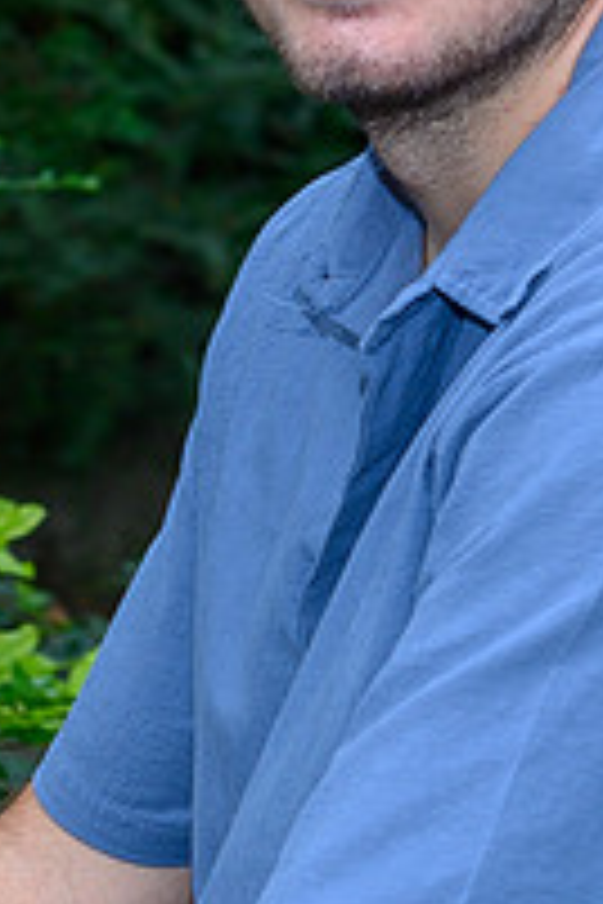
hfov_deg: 4.7
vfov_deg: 7.0
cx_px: 383
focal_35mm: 294
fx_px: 7386
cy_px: 394
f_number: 5
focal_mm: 48
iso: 200
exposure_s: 1/60
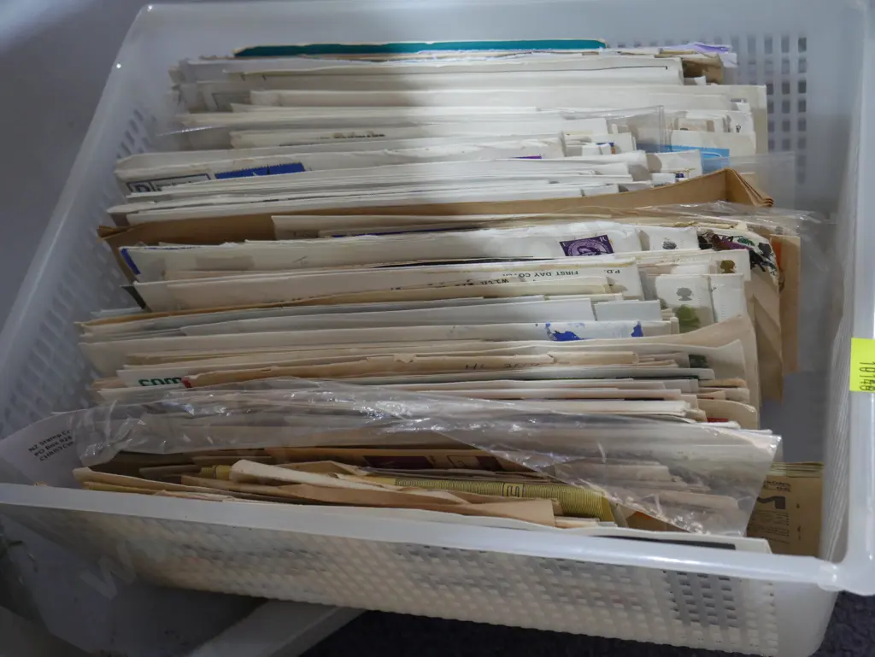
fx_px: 1264
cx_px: 438
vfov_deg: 29.1
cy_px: 328
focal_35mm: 50
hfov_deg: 38.2
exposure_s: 1/60
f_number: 5.3
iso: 1250
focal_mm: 25
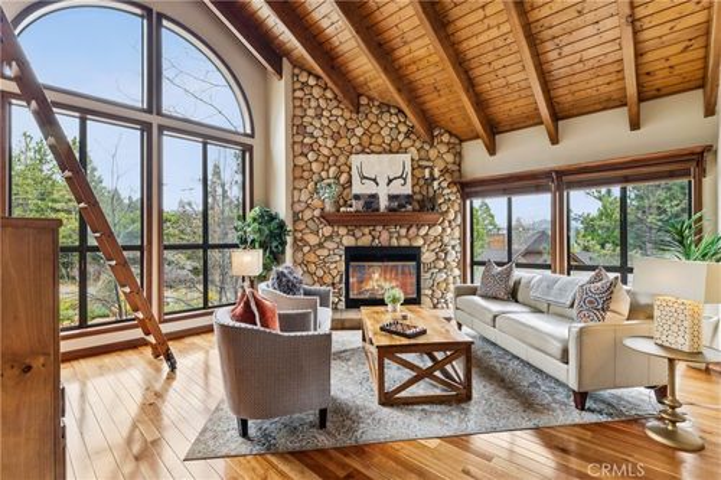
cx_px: 360
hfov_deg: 95.7
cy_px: 240
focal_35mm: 16
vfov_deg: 72.7
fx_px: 326
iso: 100
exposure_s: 1/3.33
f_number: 13
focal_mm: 16.3
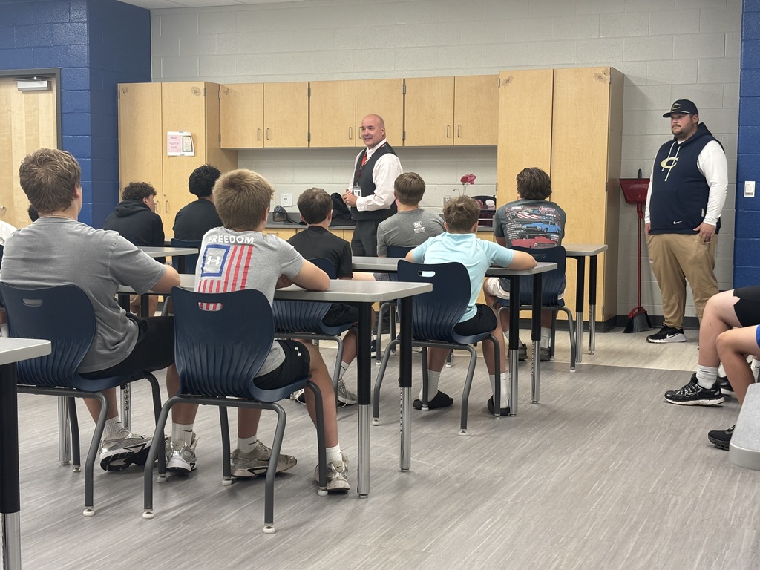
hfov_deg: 36.8
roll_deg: -0.5
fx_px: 1142
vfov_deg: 28.0
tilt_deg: -5.9
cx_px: 380
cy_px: 285
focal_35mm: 52
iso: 125
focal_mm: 5.96
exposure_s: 1/60
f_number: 1.6
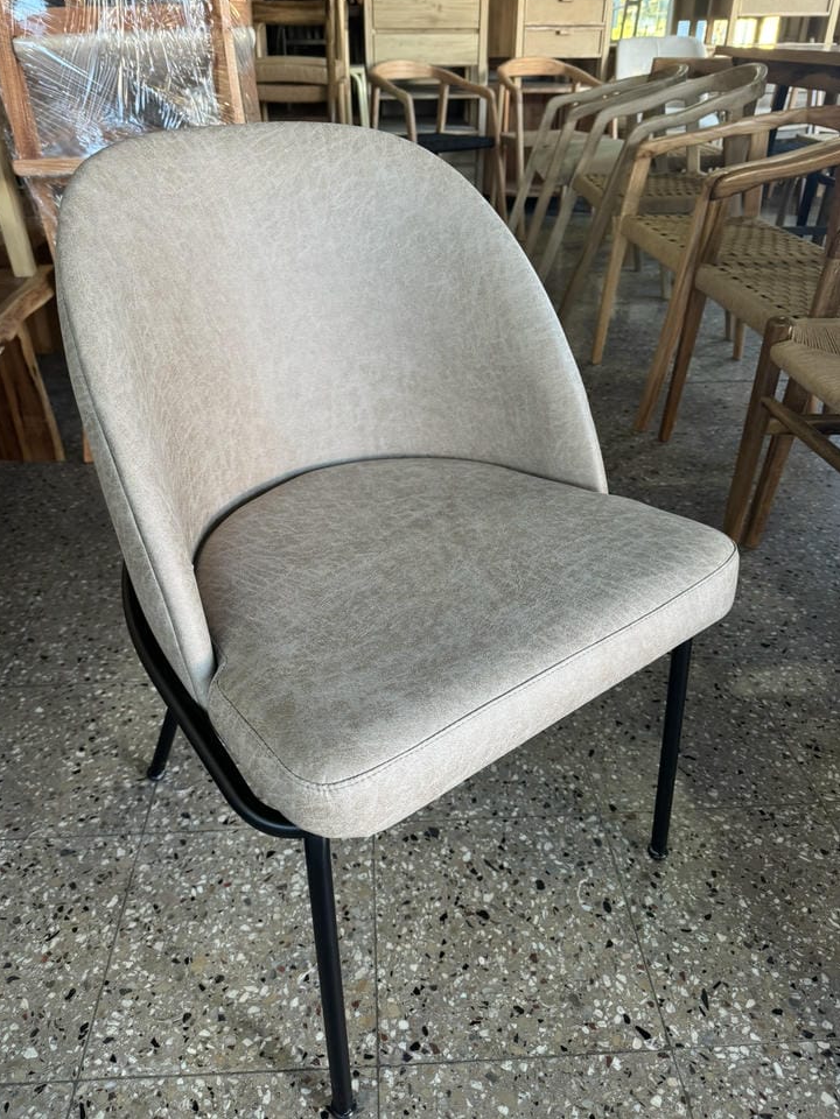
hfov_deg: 54.9
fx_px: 809
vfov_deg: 69.4
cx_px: 405
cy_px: 537
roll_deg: +0.2
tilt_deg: -30.5
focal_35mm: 25
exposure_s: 1/101
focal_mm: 6.76
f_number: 1.78
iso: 200
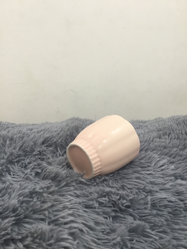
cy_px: 124
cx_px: 94
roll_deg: +0.0
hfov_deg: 45.4
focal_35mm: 31
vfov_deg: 58.4
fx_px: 223
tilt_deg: -14.6
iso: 80
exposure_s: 1/33
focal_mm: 3.3
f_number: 2.4
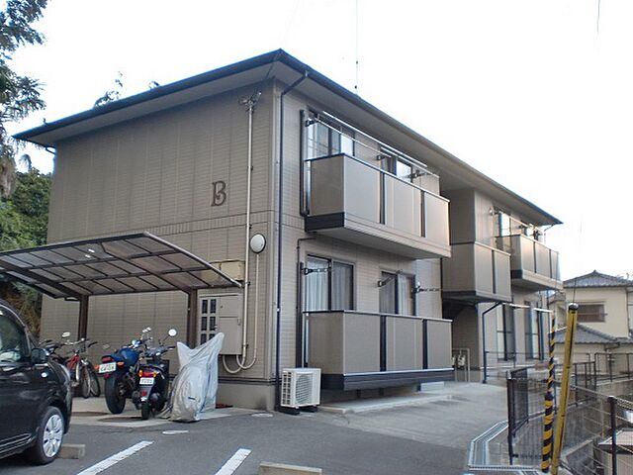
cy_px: 238
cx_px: 316
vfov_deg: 40.7
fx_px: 640
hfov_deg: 52.6
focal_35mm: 35
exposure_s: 1/60
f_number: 3.1
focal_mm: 6.3
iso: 125
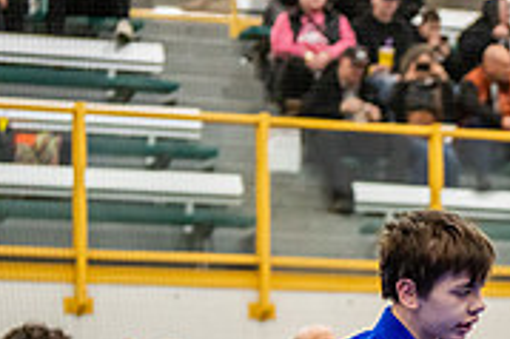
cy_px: 508
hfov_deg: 8.9
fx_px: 3213
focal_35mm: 227
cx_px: 744
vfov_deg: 6.0
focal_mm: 70
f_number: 2.8
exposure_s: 1/500
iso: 5000
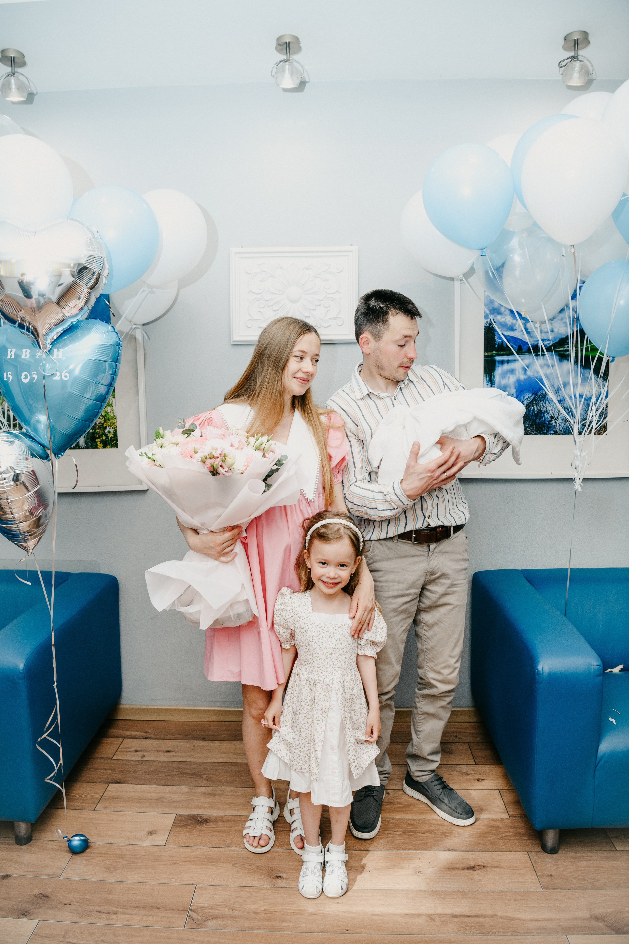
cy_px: 472
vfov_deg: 73.7
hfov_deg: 53.1
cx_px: 314
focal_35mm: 24
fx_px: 629
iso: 500
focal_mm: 24
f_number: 4.5
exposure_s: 1/160
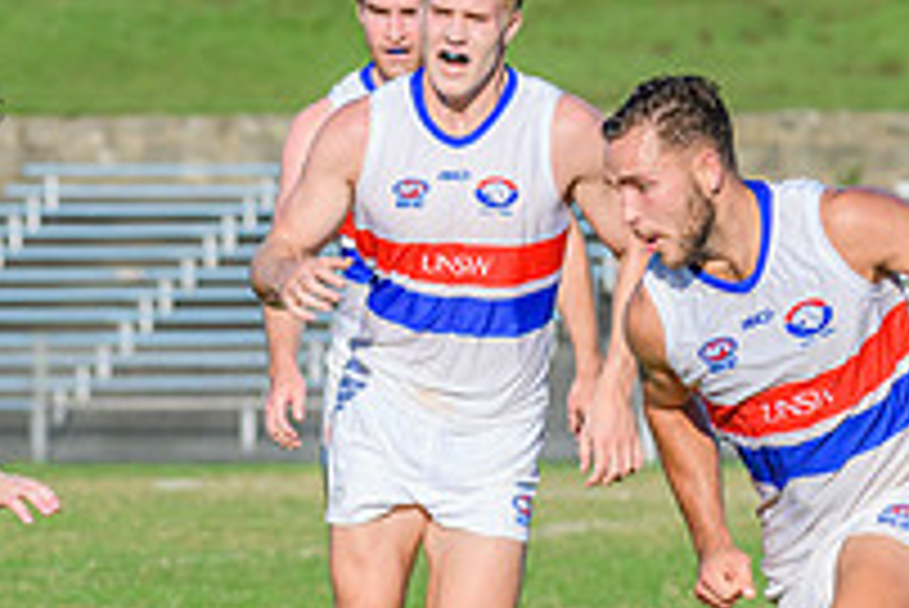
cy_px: 539
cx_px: 46
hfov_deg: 2.9
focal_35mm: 709
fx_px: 17914
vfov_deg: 1.9
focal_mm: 210
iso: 800
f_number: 8
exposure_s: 1/2000
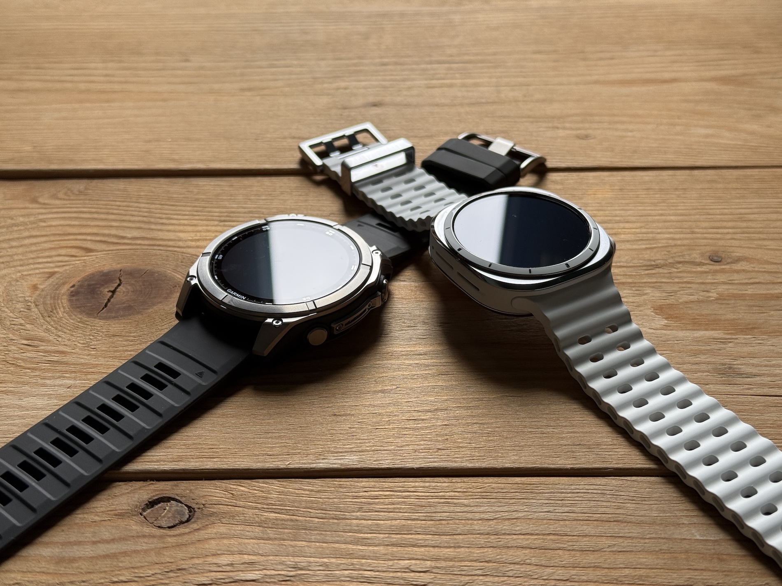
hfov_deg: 39.7
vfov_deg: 30.3
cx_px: 391
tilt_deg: -35.9
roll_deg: +0.9
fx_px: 1084
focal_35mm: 48
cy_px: 293
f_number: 1.78
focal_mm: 6.76
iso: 100
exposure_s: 1/75
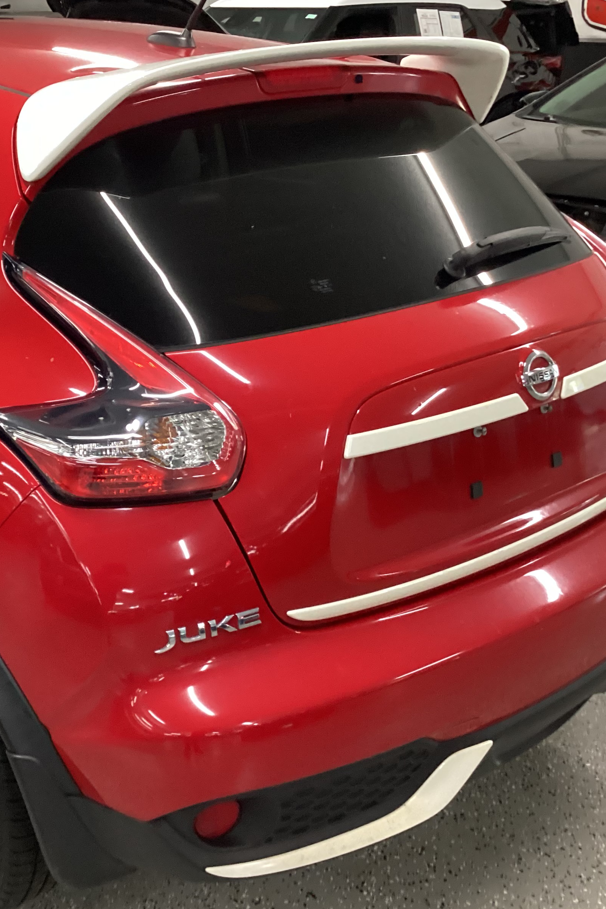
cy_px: 455
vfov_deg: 44.5
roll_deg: +0.4
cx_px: 120
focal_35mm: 44
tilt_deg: -25.5
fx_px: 1111
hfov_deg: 29.8
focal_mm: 3.3
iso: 320
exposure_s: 1/50
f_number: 2.4
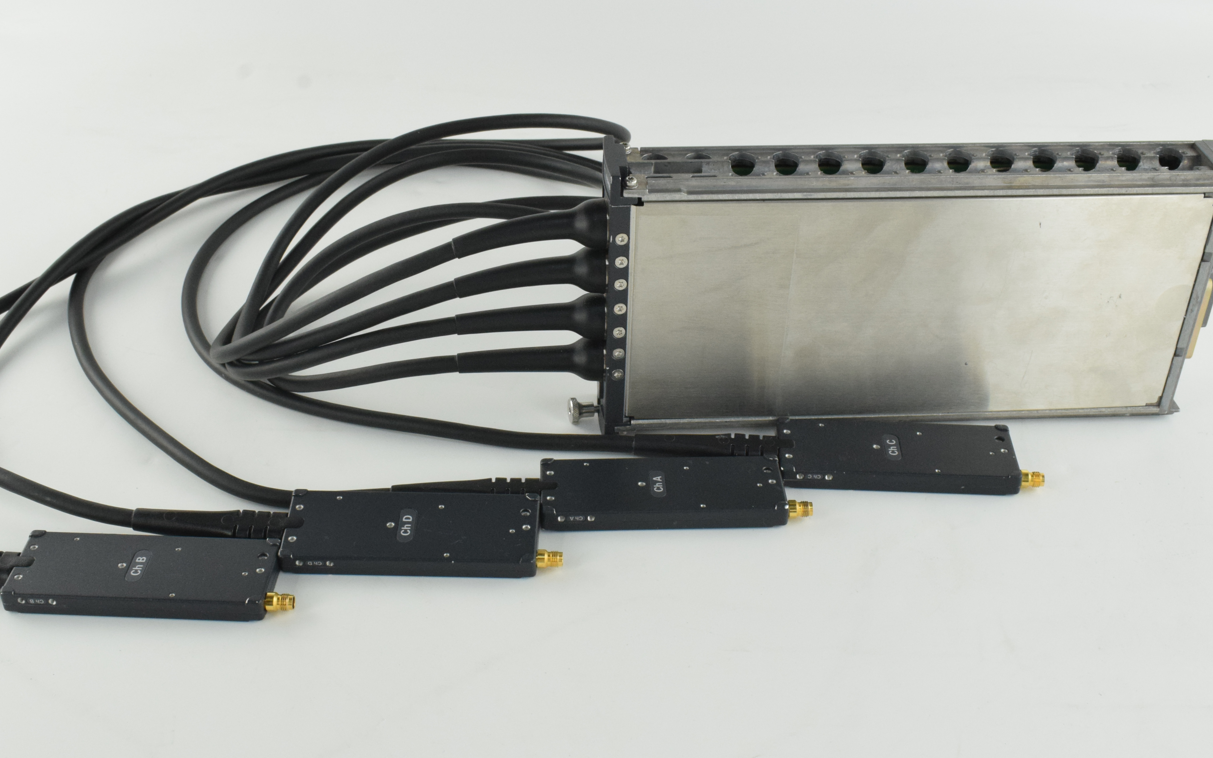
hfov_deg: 44.7
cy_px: 401
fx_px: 1474
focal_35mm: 45
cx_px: 579
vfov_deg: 28.8
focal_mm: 25
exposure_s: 1/60
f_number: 18
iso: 1600
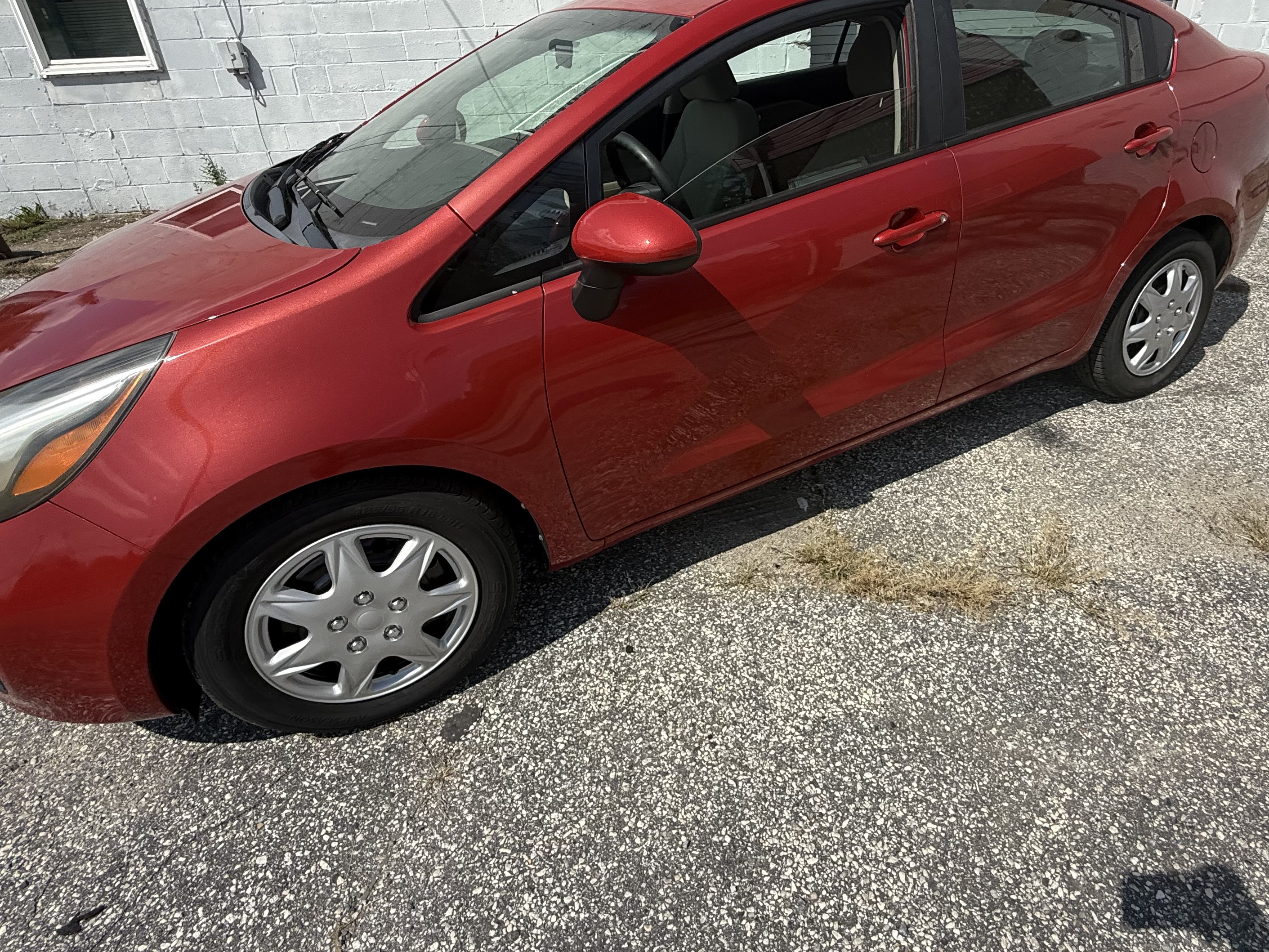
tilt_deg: -25.4
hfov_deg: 81.5
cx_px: 699
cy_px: 368
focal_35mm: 20
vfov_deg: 65.2
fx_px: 733
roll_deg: +1.5
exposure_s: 1/1431
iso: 50
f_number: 2.2
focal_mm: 2.22
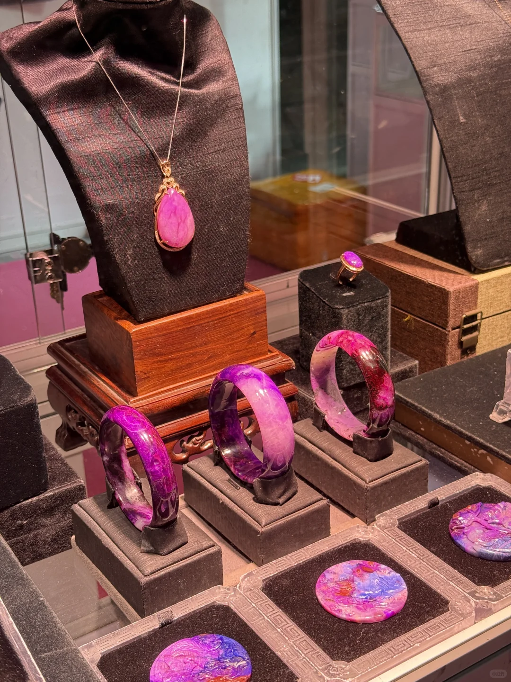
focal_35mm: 48
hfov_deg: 30.3
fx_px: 945
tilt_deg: -24.7
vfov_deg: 39.7
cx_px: 256
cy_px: 341
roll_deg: +0.6
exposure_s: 1/197
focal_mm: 6.76
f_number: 1.78
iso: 200
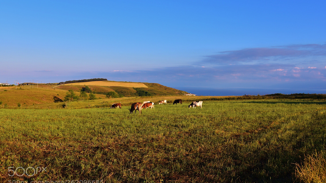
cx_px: 161
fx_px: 285
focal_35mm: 33
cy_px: 89
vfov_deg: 35.6
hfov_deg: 59.5
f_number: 5.6
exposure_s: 1/320
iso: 100
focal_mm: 31
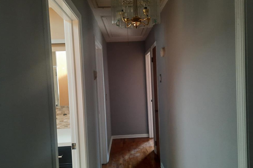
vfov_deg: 47.9
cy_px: 85
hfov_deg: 67.4
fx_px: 190
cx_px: 129
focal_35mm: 27
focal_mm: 4.6
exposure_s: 1/60
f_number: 2
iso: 200
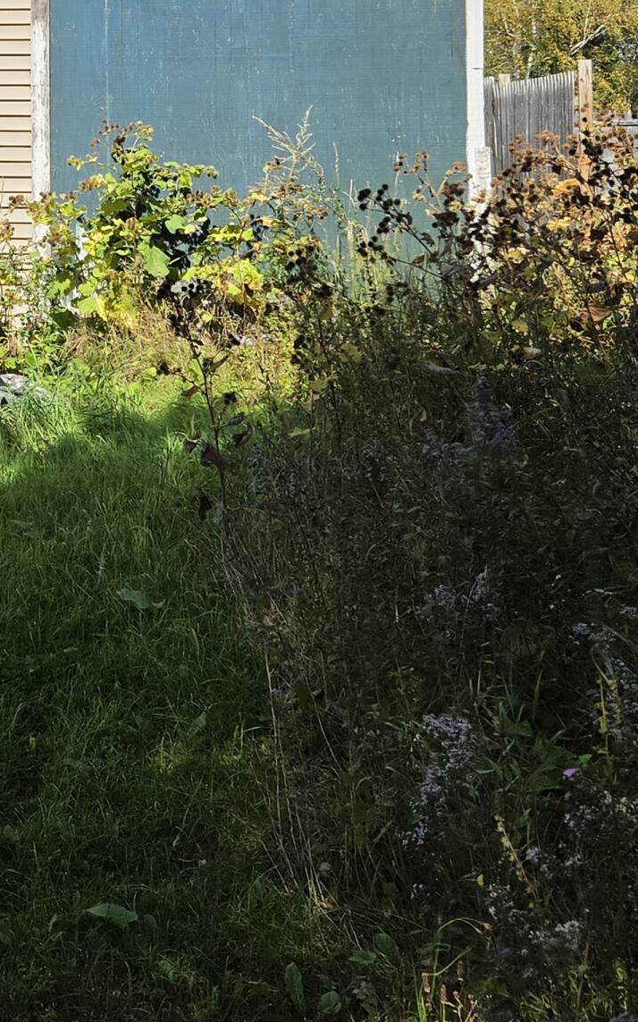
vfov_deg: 30.5
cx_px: -47
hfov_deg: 19.5
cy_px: 86
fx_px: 1781
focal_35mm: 64
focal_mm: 5.4
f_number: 1.8
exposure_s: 1/3809
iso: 80
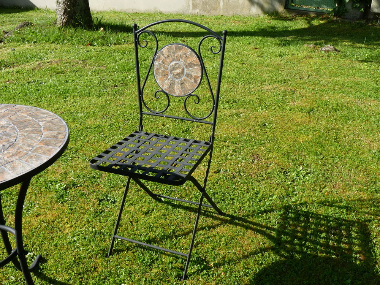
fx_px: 461
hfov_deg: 44.8
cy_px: 142
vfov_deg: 34.3
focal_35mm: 42
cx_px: 190
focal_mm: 7.4
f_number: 4.5
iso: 80
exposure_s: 1/250
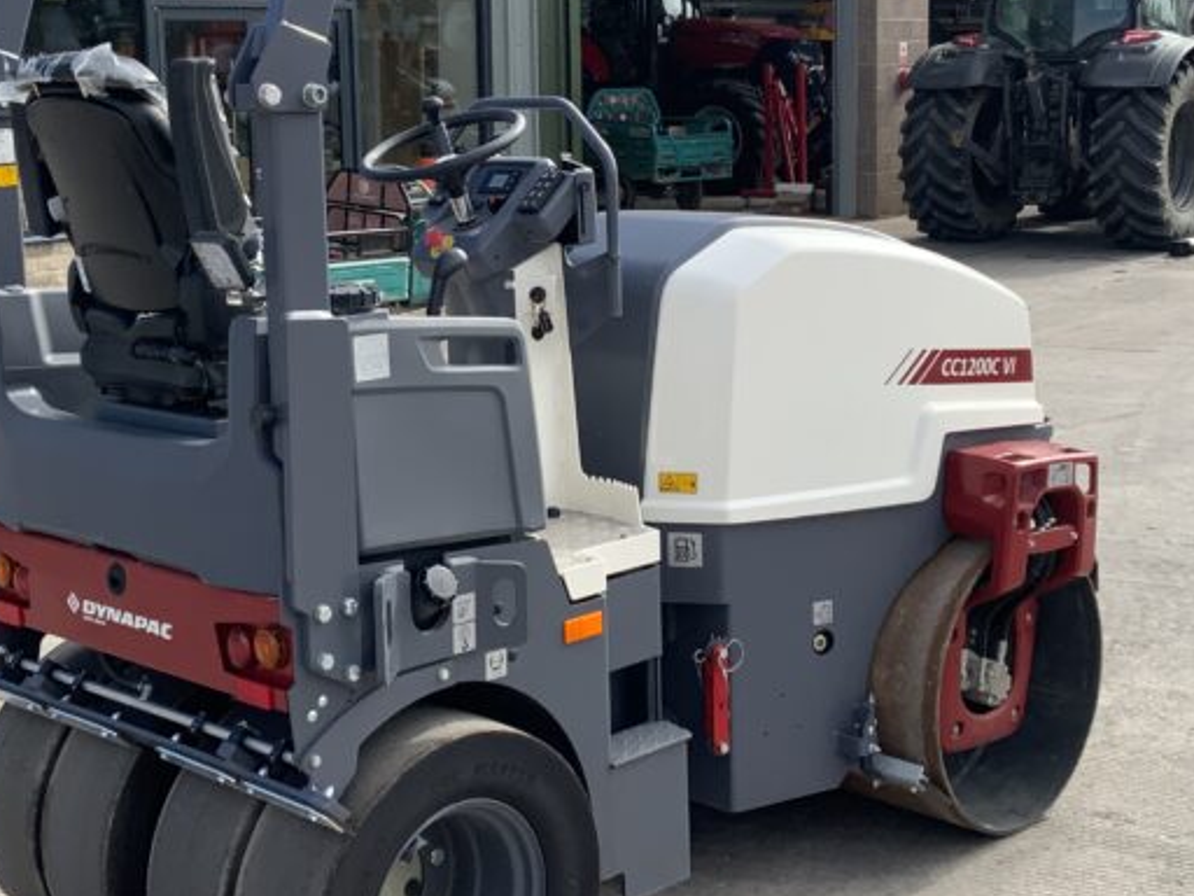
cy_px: 345
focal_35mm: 58
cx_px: 564
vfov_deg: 25.2
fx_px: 2001
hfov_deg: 33.2
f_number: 1.8
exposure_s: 1/944
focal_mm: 3
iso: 16
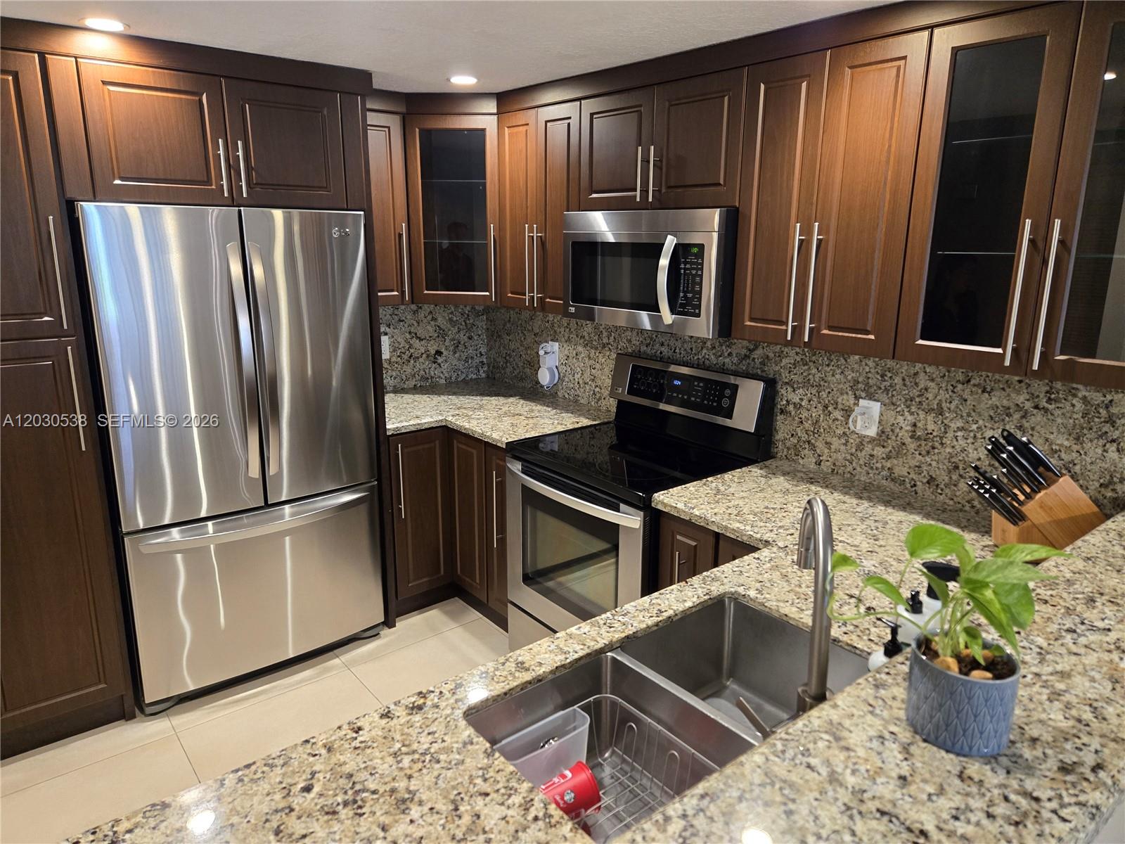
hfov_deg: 73.9
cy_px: 422
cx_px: 562
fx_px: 747
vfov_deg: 58.9
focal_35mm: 23
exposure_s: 1/120
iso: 500
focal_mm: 5.4
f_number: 1.8
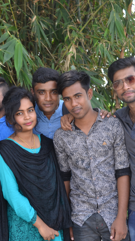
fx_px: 426
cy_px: 120
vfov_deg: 31.4
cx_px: 23
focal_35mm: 67
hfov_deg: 17.8
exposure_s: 1/125
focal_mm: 28
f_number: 5.6
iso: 220
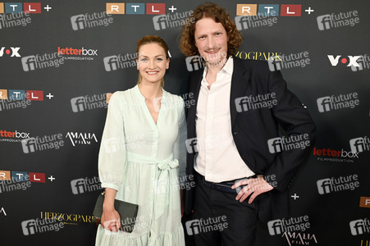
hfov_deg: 58.8
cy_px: 123
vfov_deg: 41.1
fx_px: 329
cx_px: 185
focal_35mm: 32
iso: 1250
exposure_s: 1/160
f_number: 6.3
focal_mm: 32
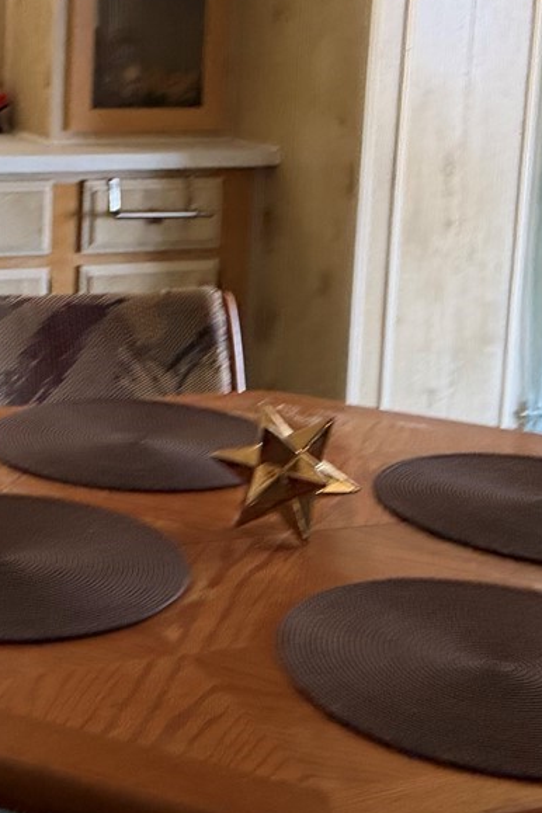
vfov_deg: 28.8
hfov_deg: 19.3
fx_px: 1558
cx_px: 29
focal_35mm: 69
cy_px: 192
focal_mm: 6.76
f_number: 1.78
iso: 320
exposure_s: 1/60
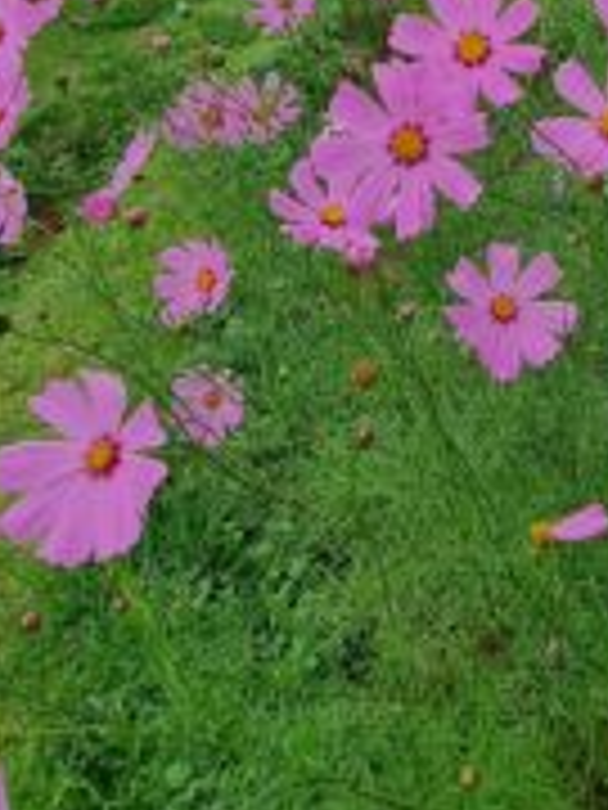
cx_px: 691
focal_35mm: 50
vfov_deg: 31.0
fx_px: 1171
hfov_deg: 26.5
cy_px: -207
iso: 50
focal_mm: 2.2
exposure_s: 1/2104
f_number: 2.2
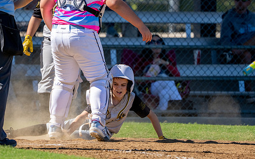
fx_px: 3816
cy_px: 74
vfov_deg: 2.4
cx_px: 109
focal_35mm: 549
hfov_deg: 3.8
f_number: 5.6
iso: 1000
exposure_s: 1/4000
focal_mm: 330
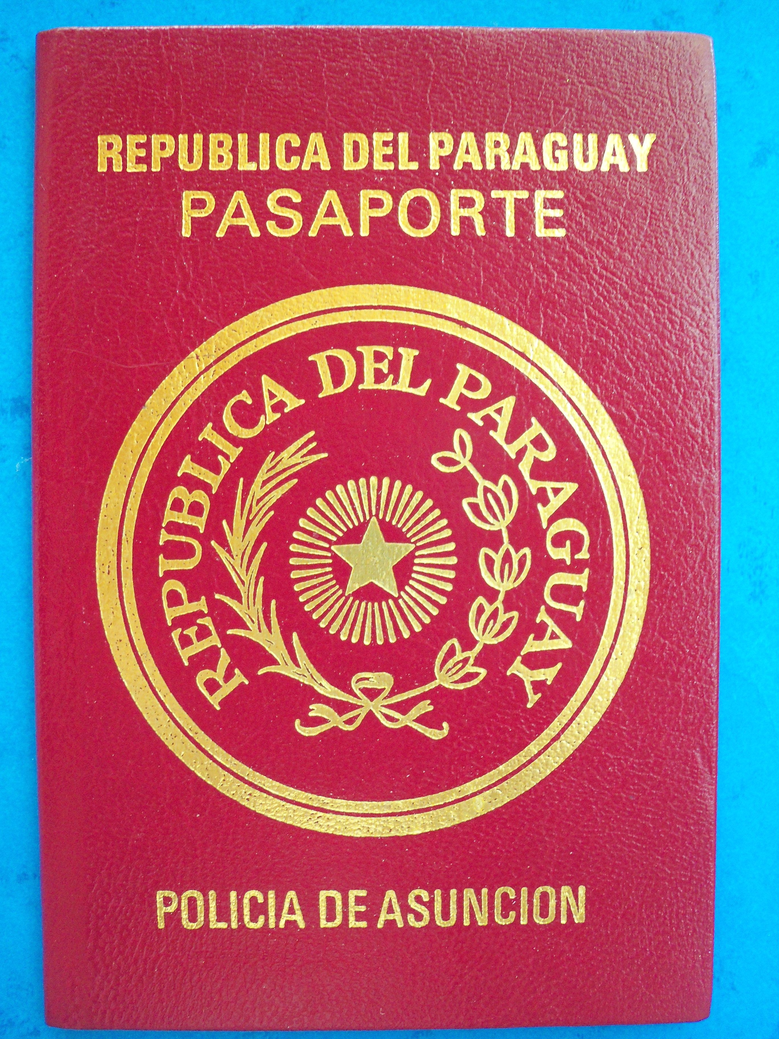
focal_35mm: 34
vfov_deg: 54.0
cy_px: 520
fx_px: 1020
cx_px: 390
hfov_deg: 41.8
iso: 160
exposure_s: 1/30
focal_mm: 5.7
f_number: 2.9
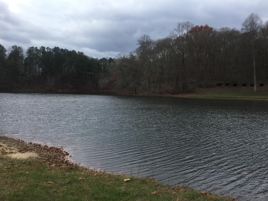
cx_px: 134
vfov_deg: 45.4
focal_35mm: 31
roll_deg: -1.5
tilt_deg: -3.0
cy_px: 100
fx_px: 240
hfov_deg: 58.4
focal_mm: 3.3
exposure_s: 1/604
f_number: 2.4
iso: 25
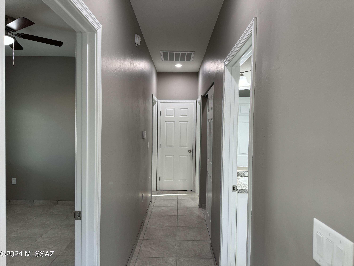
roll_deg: -1.1
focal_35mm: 24
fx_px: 245
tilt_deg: -1.4
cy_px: 133
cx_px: 177
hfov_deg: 71.6
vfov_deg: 56.8
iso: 125
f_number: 1.78
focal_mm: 6.86
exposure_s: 1/60
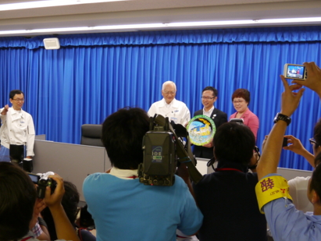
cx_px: 104
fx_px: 455
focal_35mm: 49
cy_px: 144
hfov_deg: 38.4
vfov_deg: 29.6
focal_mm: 14
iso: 400
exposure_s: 1/60
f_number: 3.5
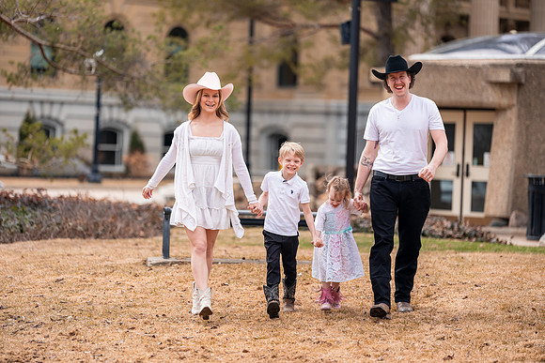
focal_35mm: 135
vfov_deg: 10.2
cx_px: 272
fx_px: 2044
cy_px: 182
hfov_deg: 15.2
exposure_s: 1/1600
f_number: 2
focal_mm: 135
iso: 100
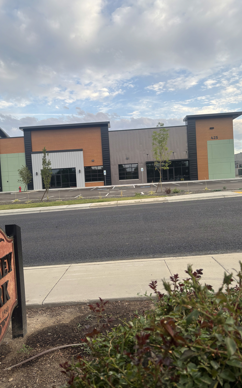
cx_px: 112
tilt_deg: -2.0
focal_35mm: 28
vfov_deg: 66.5
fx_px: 295
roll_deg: +2.9
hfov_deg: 44.5
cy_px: 193
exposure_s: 1/428
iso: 50
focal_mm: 5.96
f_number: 1.6
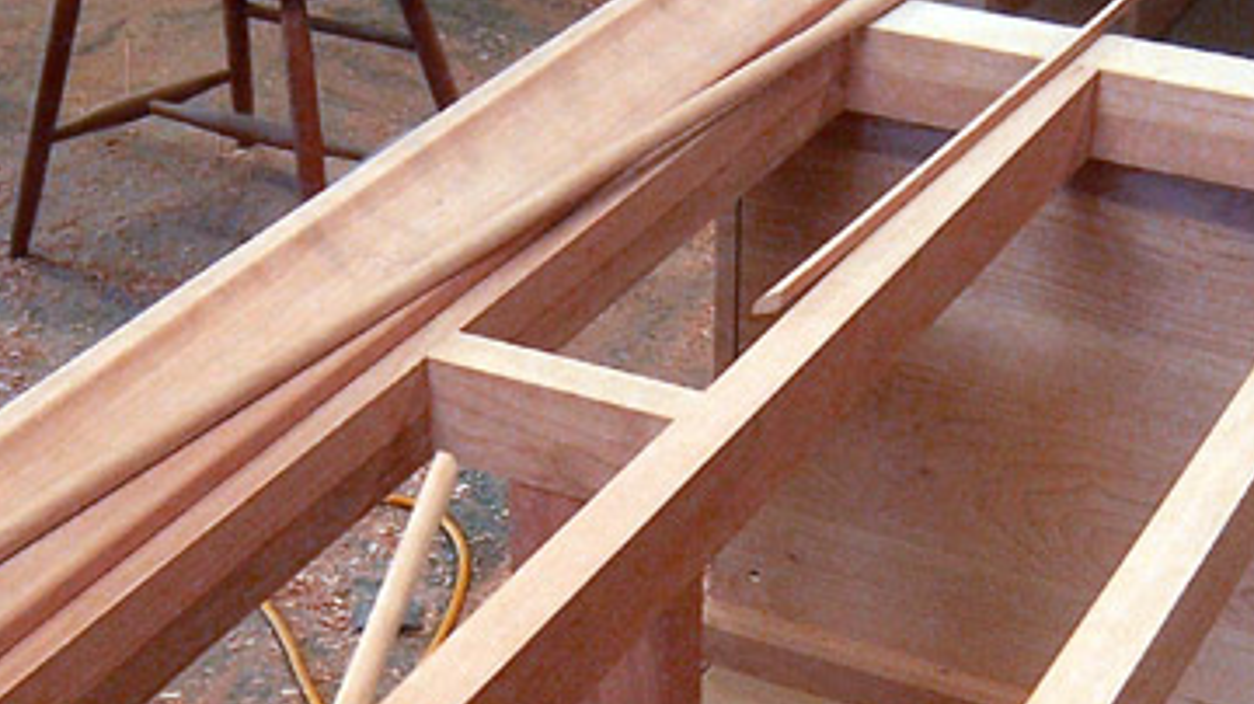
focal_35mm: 72
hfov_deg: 29.3
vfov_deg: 16.3
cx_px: 543
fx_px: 2393
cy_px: 742
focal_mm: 5.5
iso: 140
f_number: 3.4
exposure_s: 1/30
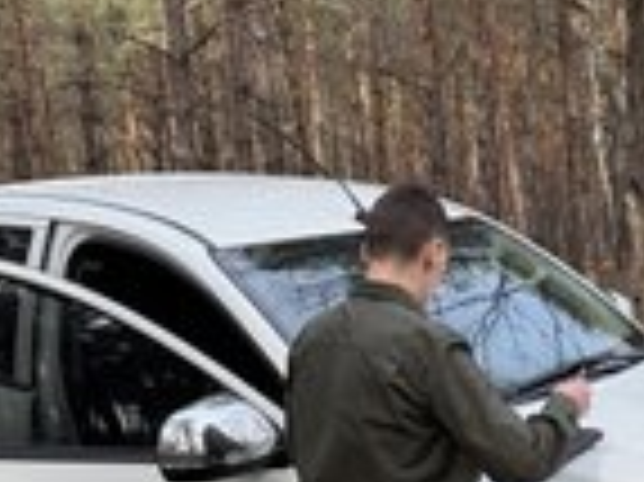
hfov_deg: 28.0
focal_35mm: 67
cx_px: 572
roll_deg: +1.7
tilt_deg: -12.1
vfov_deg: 21.1
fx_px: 1245
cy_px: 487
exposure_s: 1/765
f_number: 1.78
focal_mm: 6.76
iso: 80
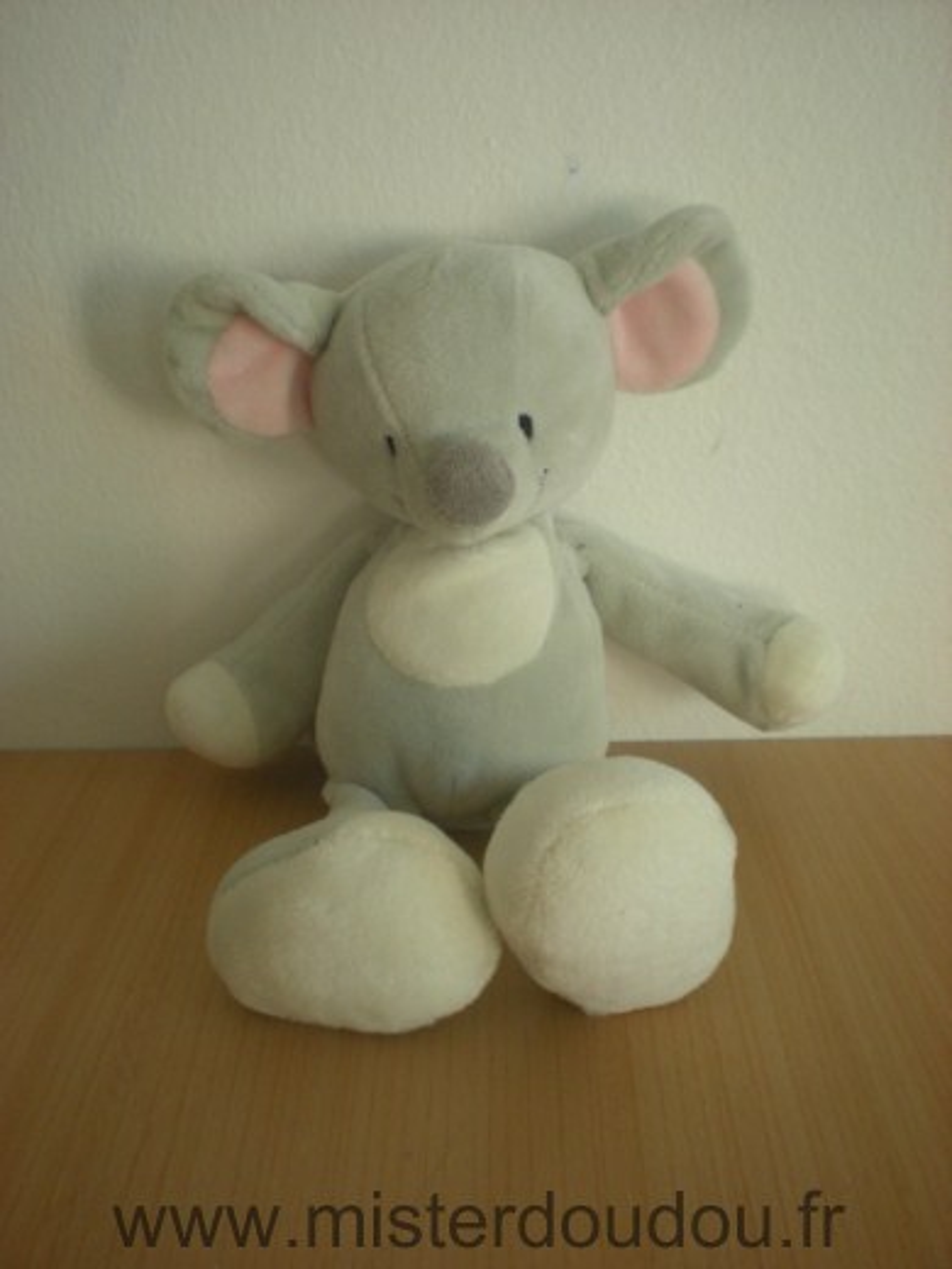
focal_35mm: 38
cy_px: 634
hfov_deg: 37.7
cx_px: 476
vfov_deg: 49.0
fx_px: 1393
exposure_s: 1/58.1
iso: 168
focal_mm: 6.3
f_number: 3.1
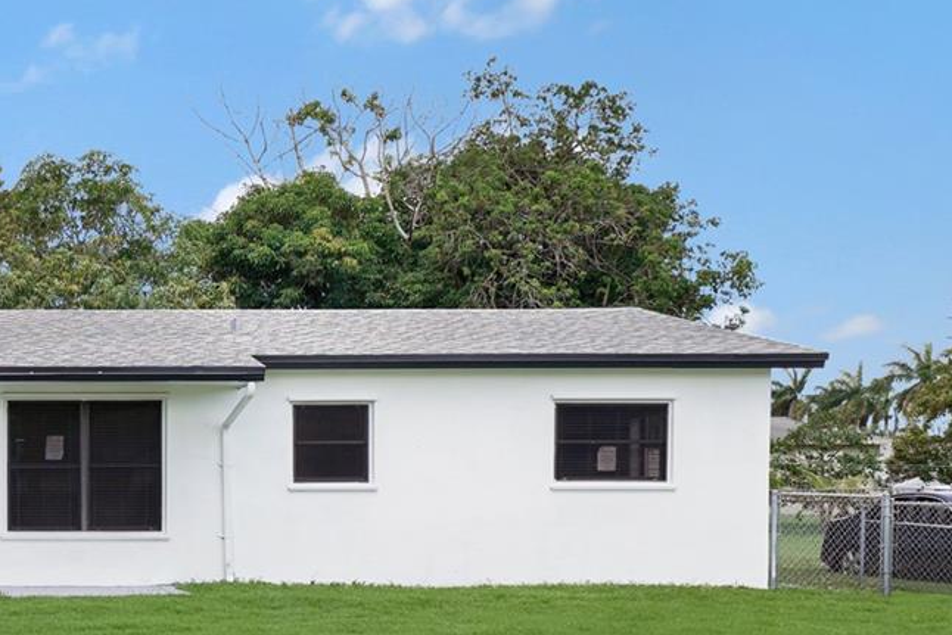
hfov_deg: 33.2
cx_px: -106
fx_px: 1375
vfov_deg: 25.6
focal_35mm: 52
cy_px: 502
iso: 100
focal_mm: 21
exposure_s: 1/125
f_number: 10
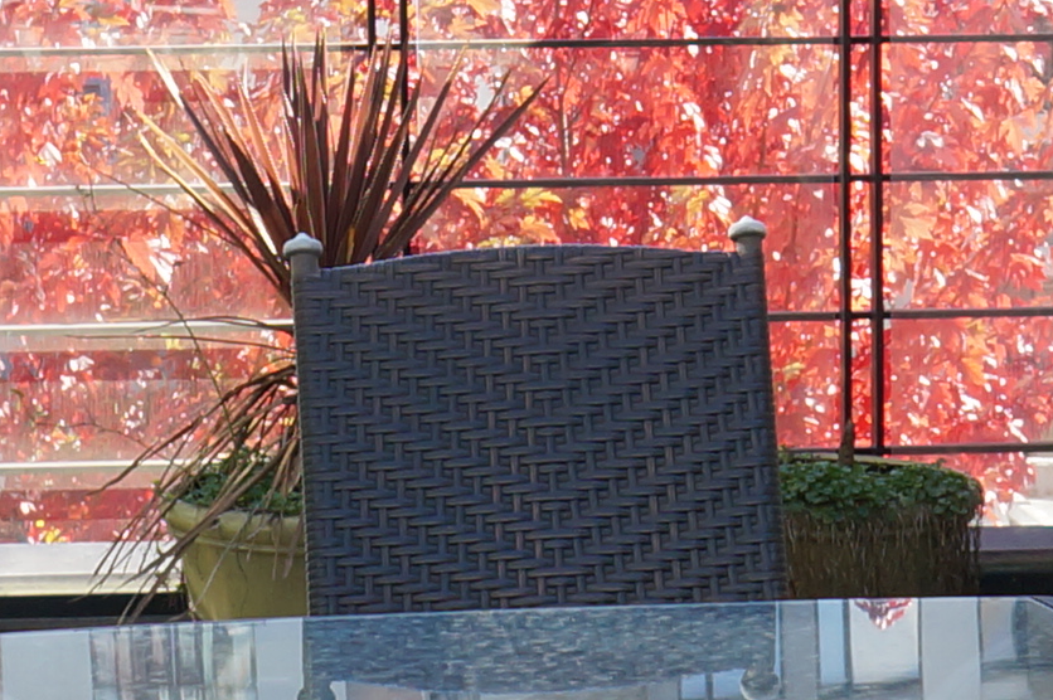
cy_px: 297
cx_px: 587
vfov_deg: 9.7
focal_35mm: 141
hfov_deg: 14.6
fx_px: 4121
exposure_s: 1/160
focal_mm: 16
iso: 200
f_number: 6.3
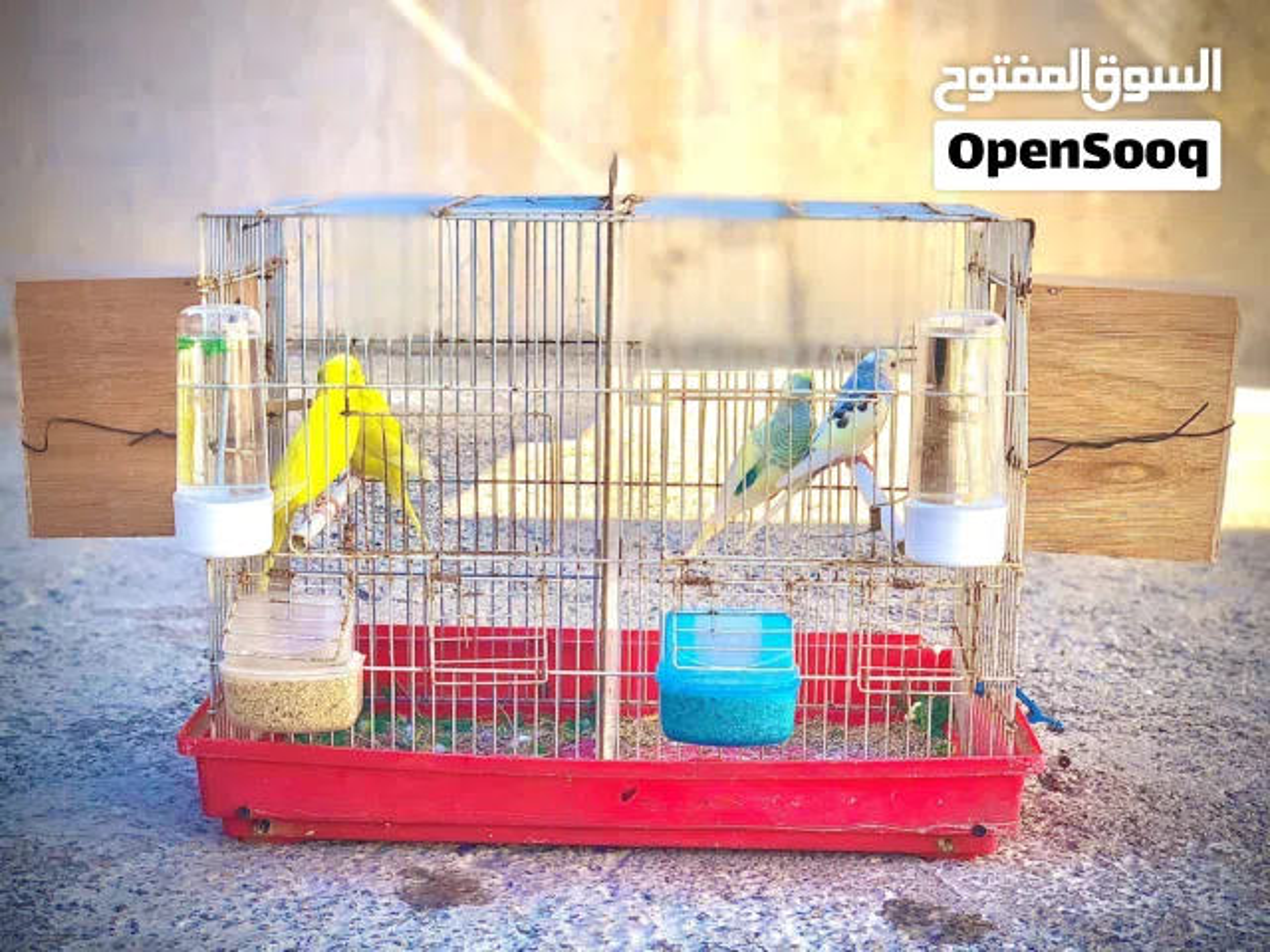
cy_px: 476
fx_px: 1908
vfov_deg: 28.0
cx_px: 635
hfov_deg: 36.8
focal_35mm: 52
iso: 16
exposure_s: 1/369
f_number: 2.4
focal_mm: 6
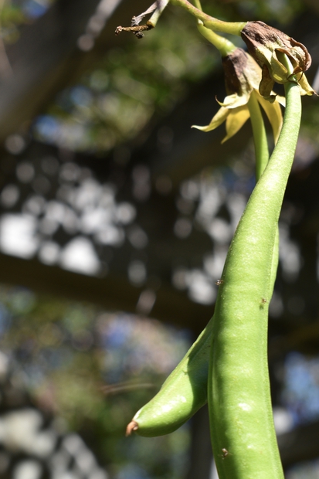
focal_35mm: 119
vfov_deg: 17.2
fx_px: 1582
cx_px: 261
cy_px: 288
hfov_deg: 11.5
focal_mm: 48
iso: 200
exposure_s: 1/250
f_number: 8
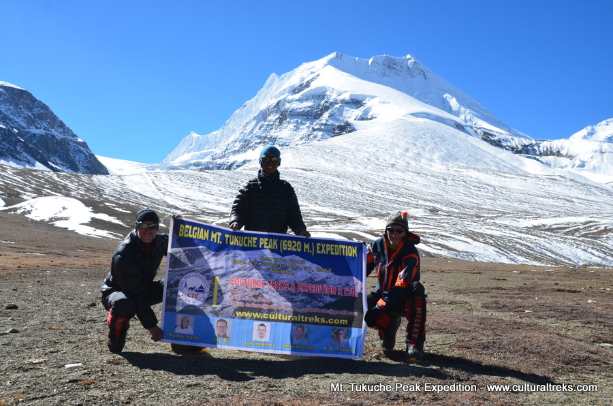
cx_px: 306
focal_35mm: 36
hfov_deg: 53.2
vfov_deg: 36.7
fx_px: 612
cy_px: 203
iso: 200
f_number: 10
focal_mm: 24
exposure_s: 1/320
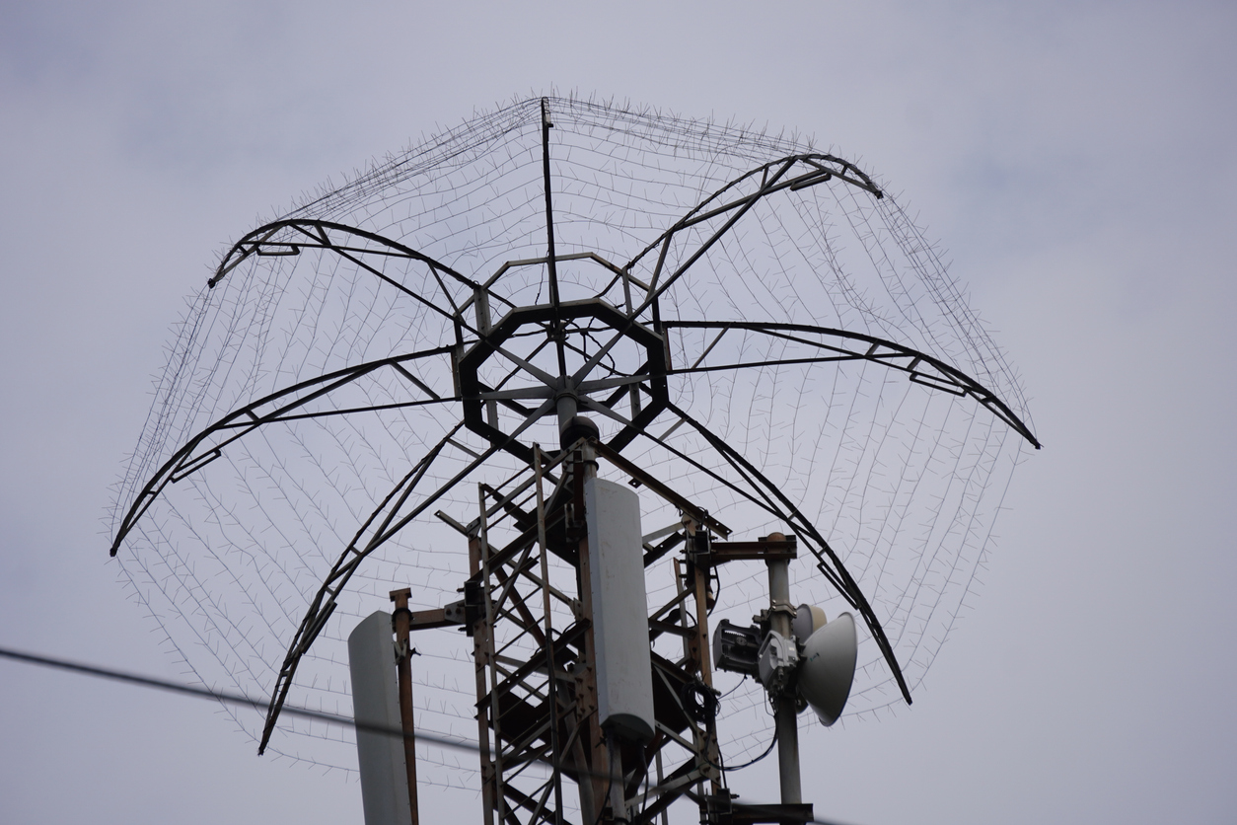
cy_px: 412
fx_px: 9328
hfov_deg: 7.6
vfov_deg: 5.1
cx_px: 618
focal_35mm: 272
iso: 100
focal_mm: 181
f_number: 6.3
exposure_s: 1/1000
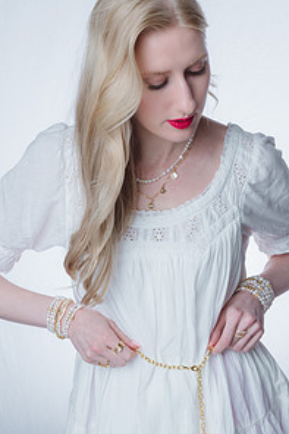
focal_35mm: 76
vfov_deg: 26.6
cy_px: 249
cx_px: 170
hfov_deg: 17.9
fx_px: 916
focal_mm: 50
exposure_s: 1/250
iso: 400
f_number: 16
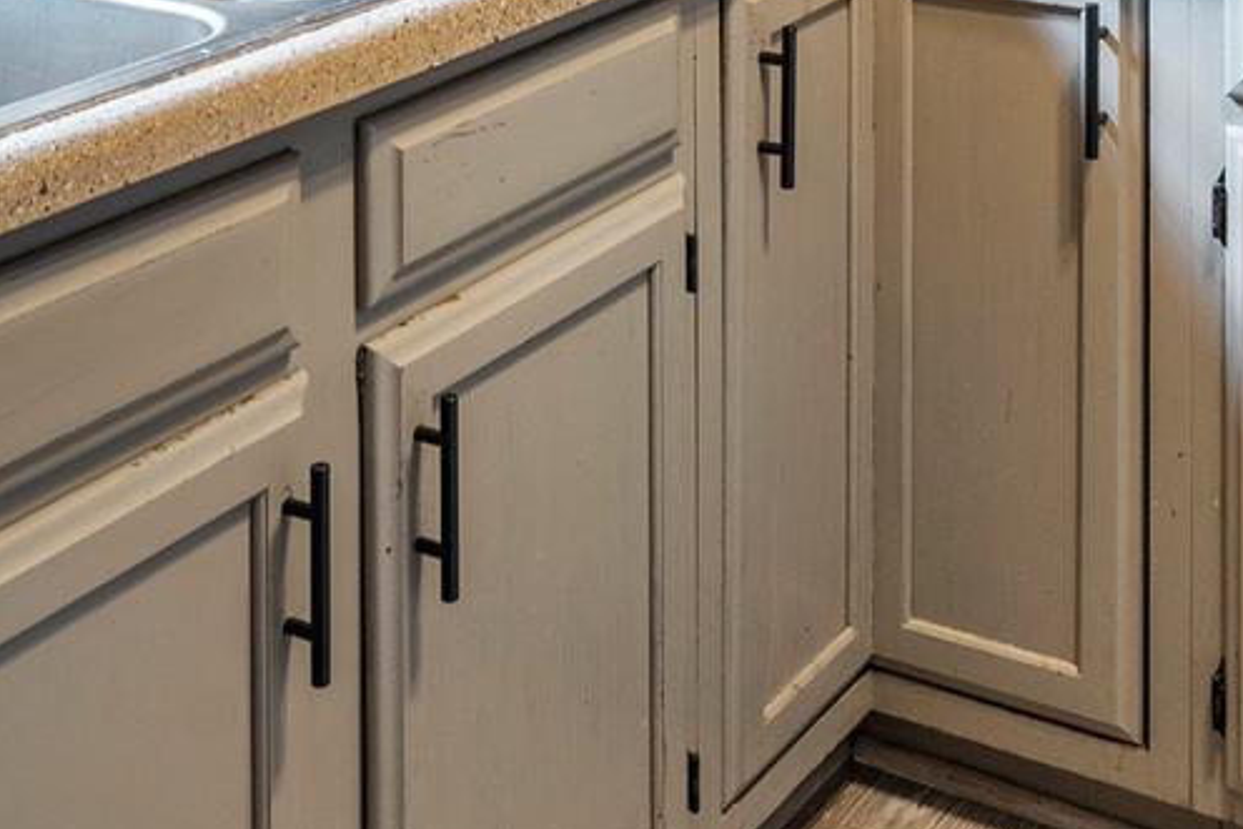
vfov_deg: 17.5
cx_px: 717
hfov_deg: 30.5
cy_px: -574
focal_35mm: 66
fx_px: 2279
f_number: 8
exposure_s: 1/250
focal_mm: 16
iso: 640
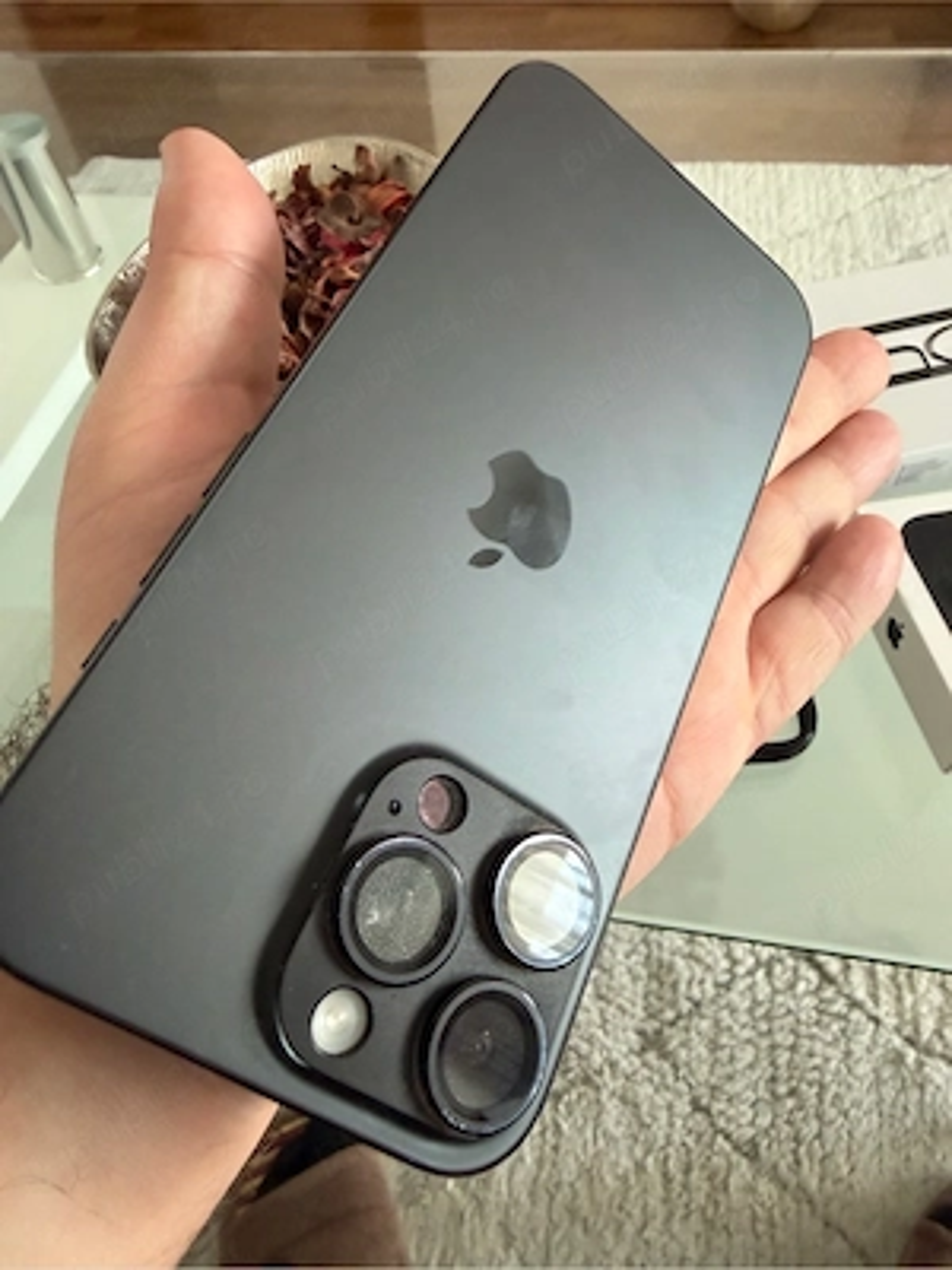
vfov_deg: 71.6
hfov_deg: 56.8
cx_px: 476
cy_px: 635
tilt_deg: -51.3
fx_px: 880
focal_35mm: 24
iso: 400
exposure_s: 1/60
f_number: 2.2
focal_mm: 2.22
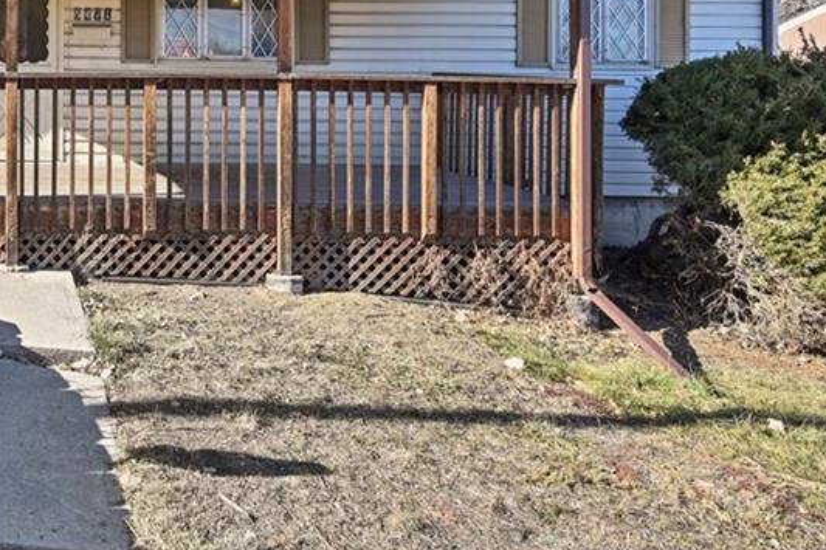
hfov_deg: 40.3
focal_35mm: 42
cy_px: 65
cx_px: -12
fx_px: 963
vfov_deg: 30.6
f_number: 8
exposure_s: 1/50
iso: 64
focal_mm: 14
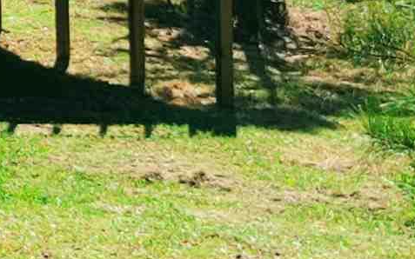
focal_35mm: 223
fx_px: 2522
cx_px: -412
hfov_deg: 8.9
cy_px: -237
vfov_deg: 5.8
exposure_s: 1/1724
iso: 50
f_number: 1.8
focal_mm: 5.58
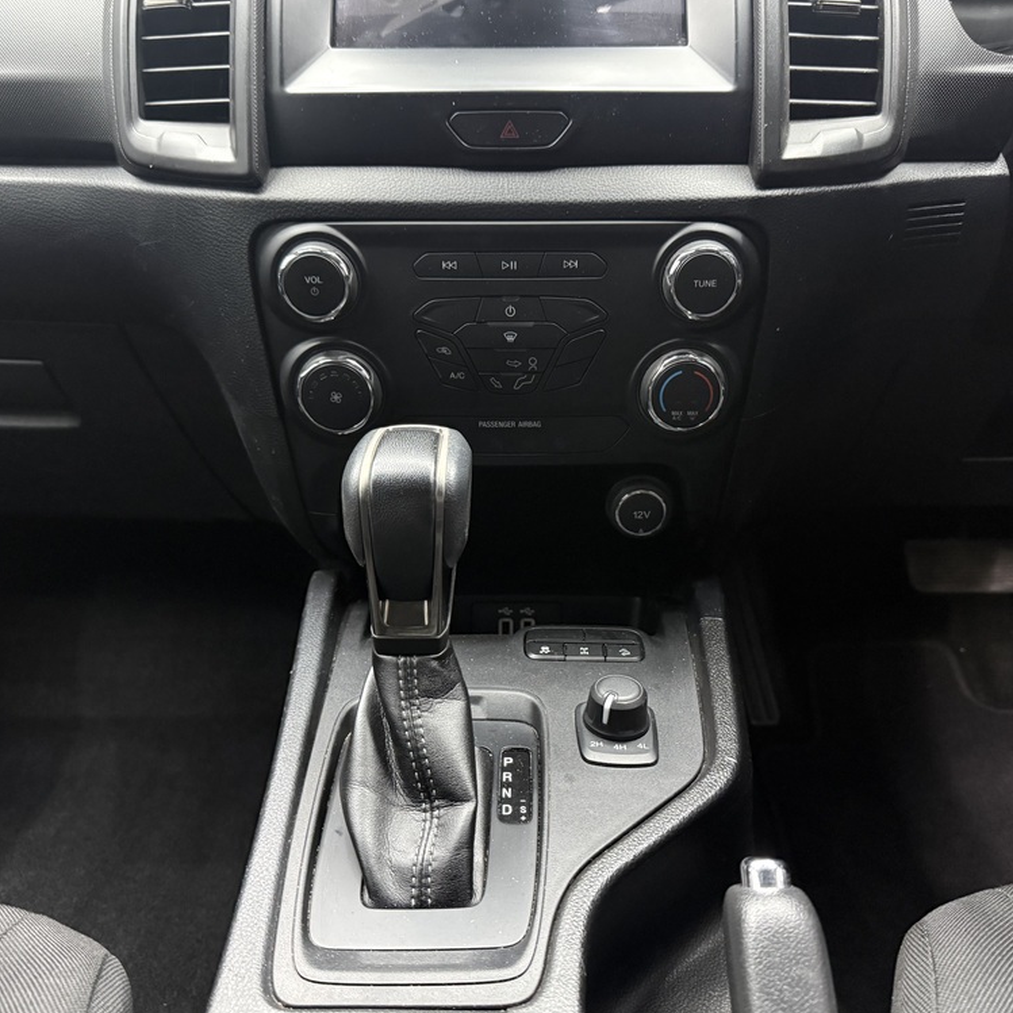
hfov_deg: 55.6
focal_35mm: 29
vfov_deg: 55.6
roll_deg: +1.0
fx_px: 960
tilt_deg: -24.6
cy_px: 511
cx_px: 515
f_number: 1.78
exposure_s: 1/39
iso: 1000
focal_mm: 6.76
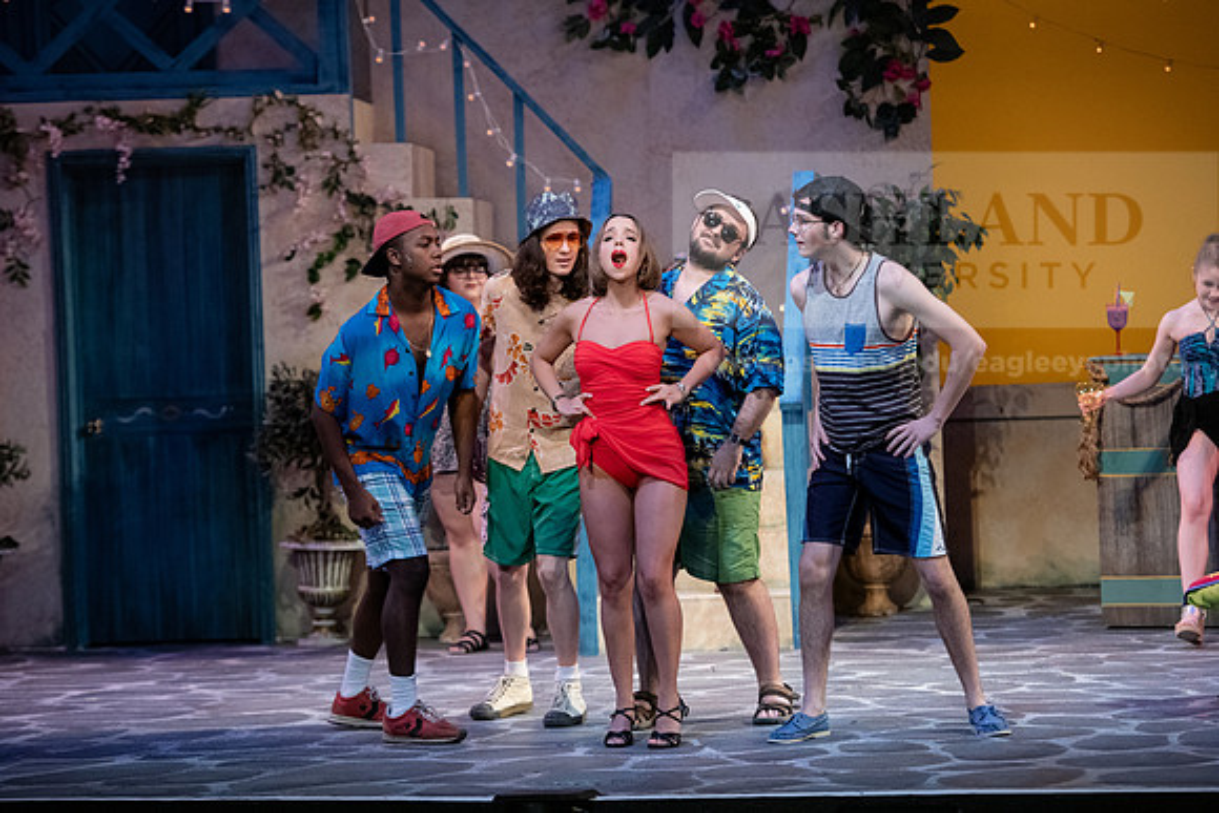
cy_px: 406
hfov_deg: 15.8
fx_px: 4403
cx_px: 610
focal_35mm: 130
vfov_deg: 10.6
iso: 2500
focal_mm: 130
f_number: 3.2
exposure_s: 1/400
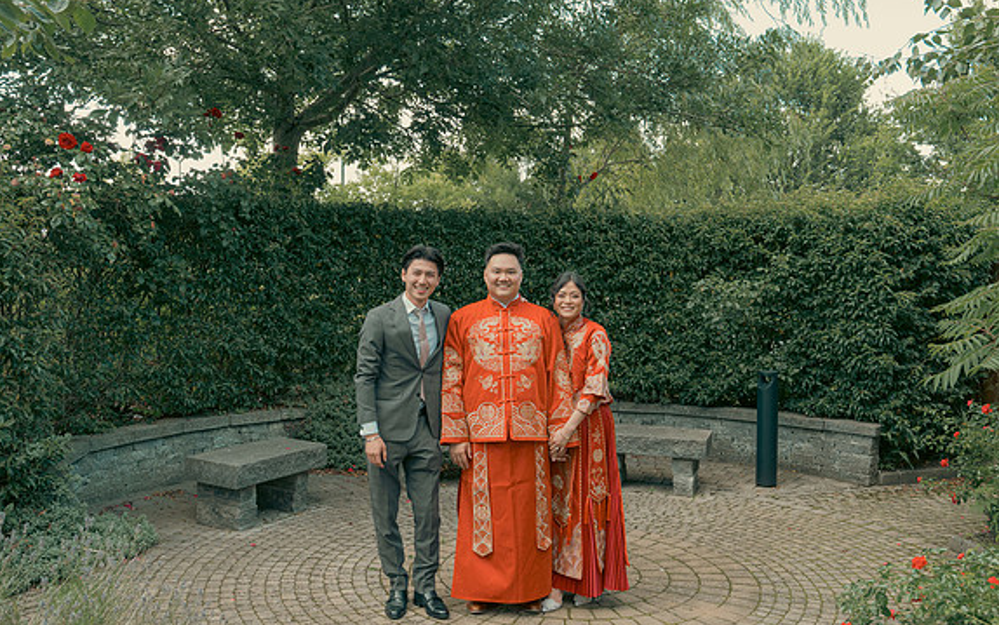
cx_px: 496
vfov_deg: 37.3
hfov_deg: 56.7
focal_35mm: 34
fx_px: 926
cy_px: 312
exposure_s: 1/160
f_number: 5.6
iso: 400
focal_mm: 33
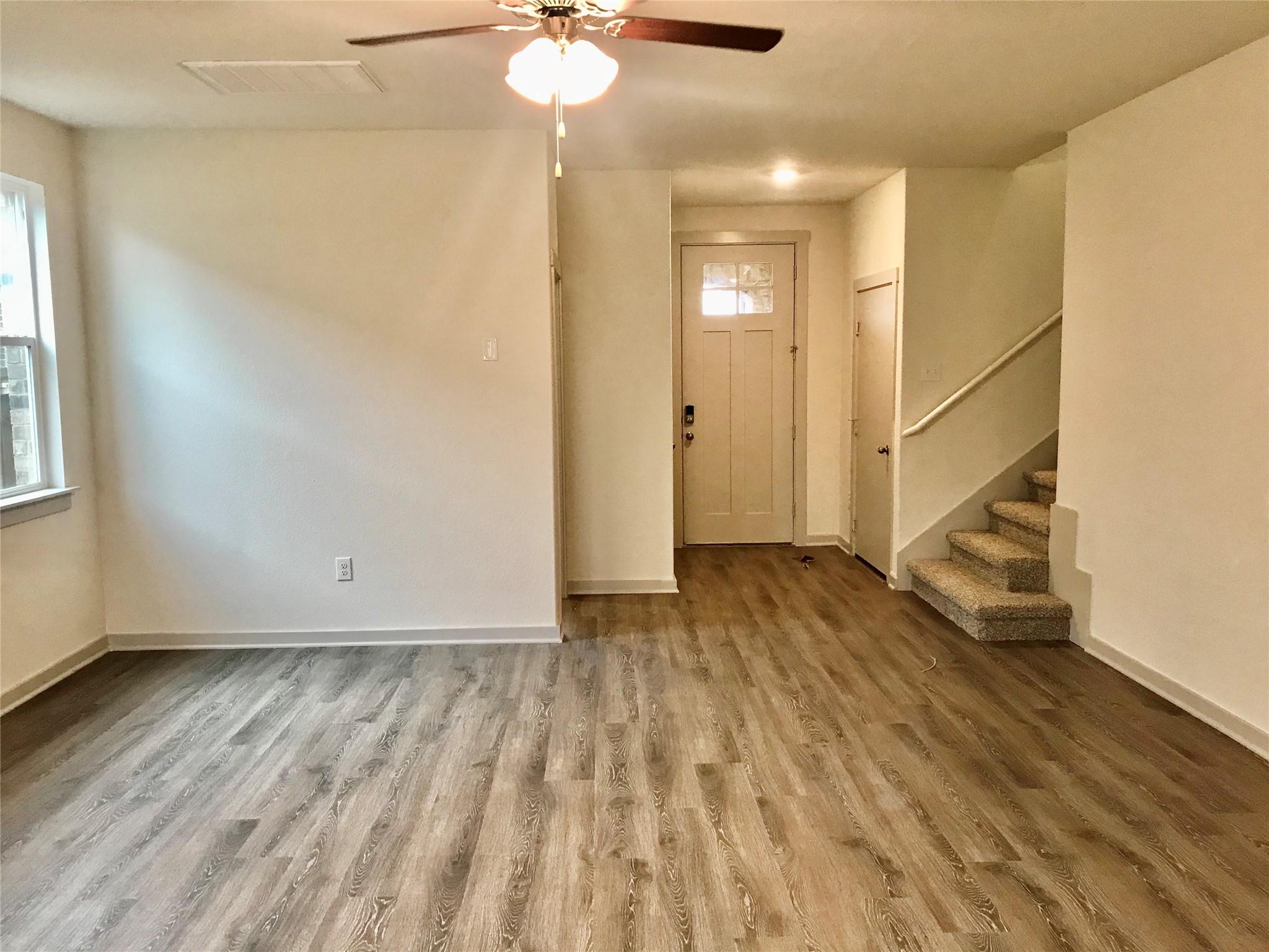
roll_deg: +0.7
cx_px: 634
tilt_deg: -6.0
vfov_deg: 49.7
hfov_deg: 63.4
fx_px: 1026
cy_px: 476
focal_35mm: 28
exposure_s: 1/30
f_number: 1.8
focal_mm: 3.99
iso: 40
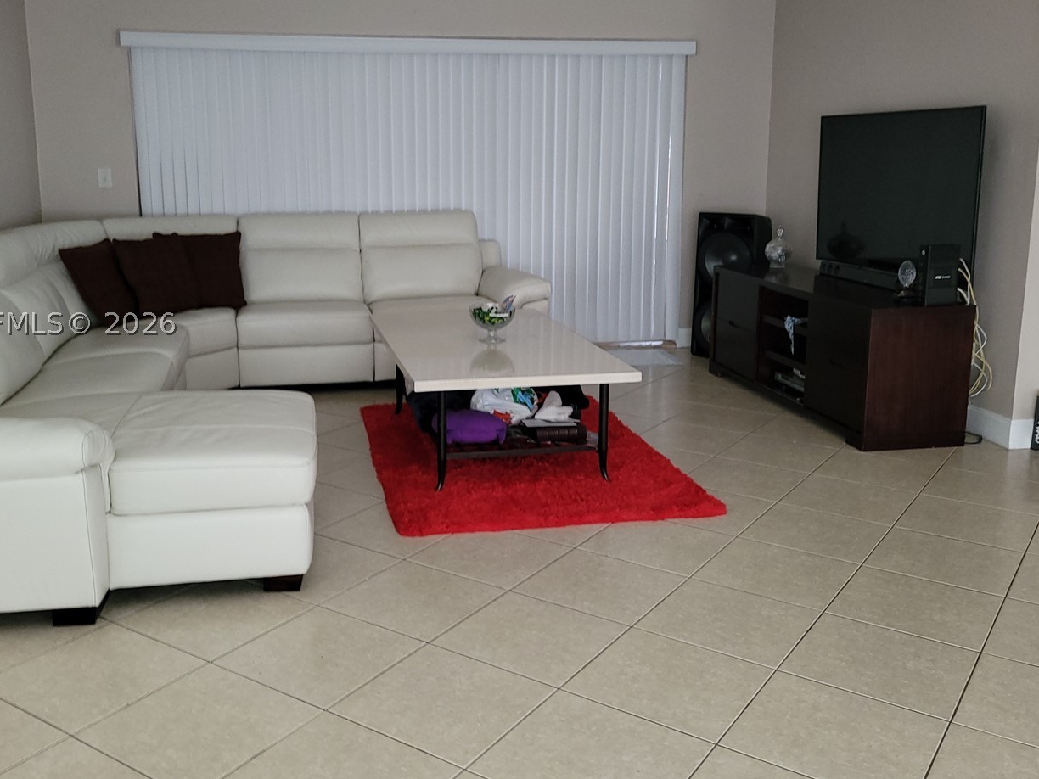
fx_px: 1021
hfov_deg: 53.7
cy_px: 323
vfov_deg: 41.7
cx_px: 436
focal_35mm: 34
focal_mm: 5.4
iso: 125
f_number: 1.8
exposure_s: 1/15
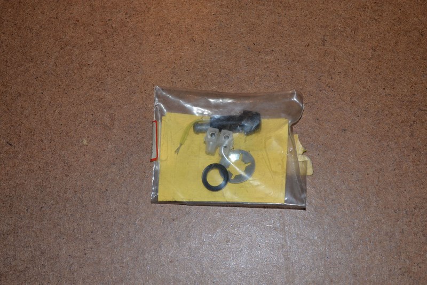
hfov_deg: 29.9
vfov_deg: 20.2
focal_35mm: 68
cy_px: 142
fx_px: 800
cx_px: 214
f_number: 5.3
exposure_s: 1/60
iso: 1000
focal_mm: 45
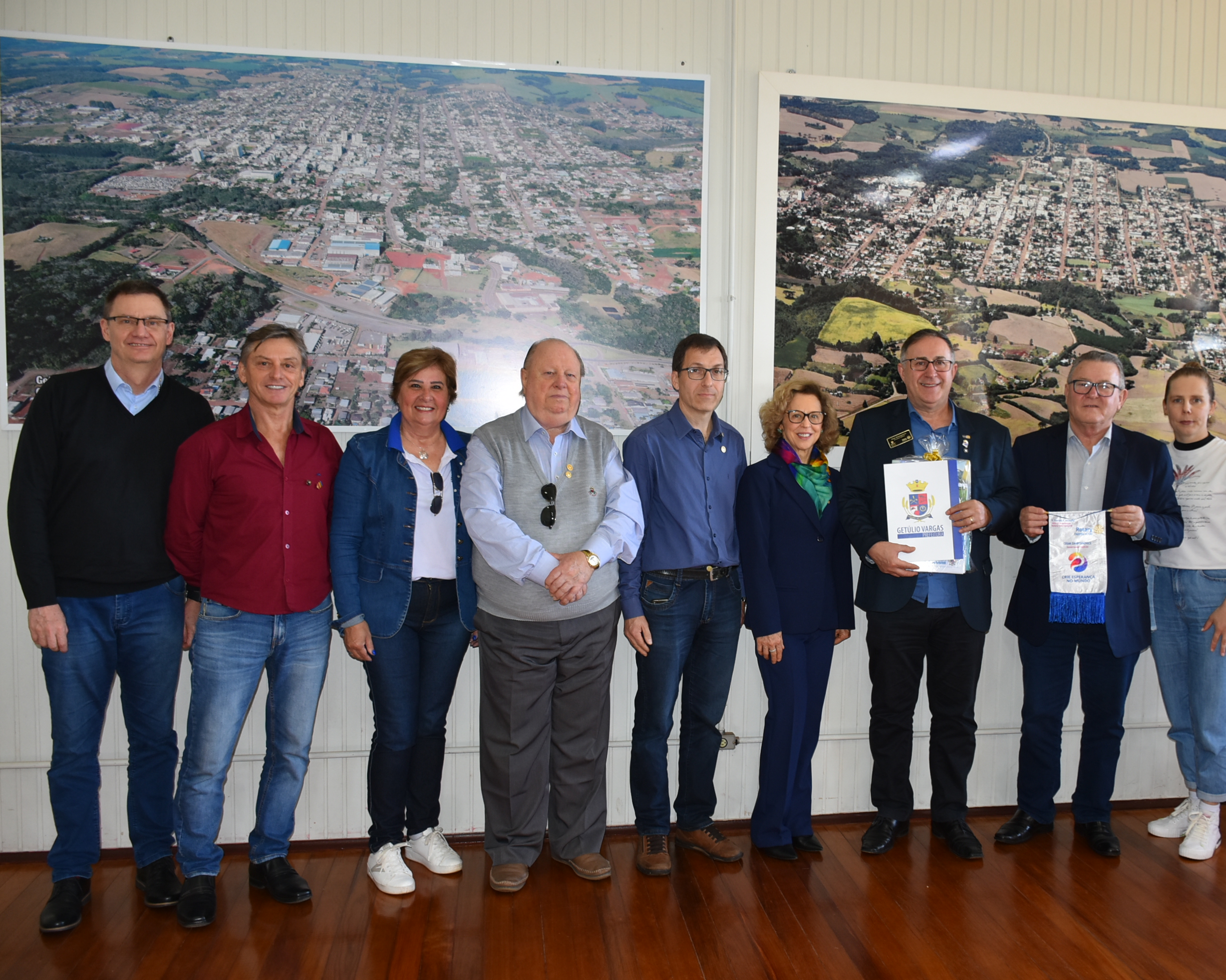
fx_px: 1125
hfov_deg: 56.8
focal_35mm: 31
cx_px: 726
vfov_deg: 47.1
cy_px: 486
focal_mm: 18
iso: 400
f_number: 3.5
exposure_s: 1/60
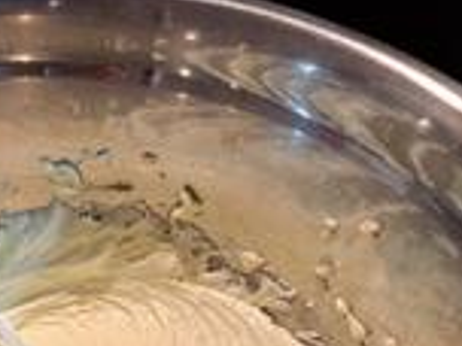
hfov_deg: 23.5
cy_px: 390
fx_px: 1054
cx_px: -18
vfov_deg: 17.9
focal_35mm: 79
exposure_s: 1/60
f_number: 1.8
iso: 250
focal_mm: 5.23
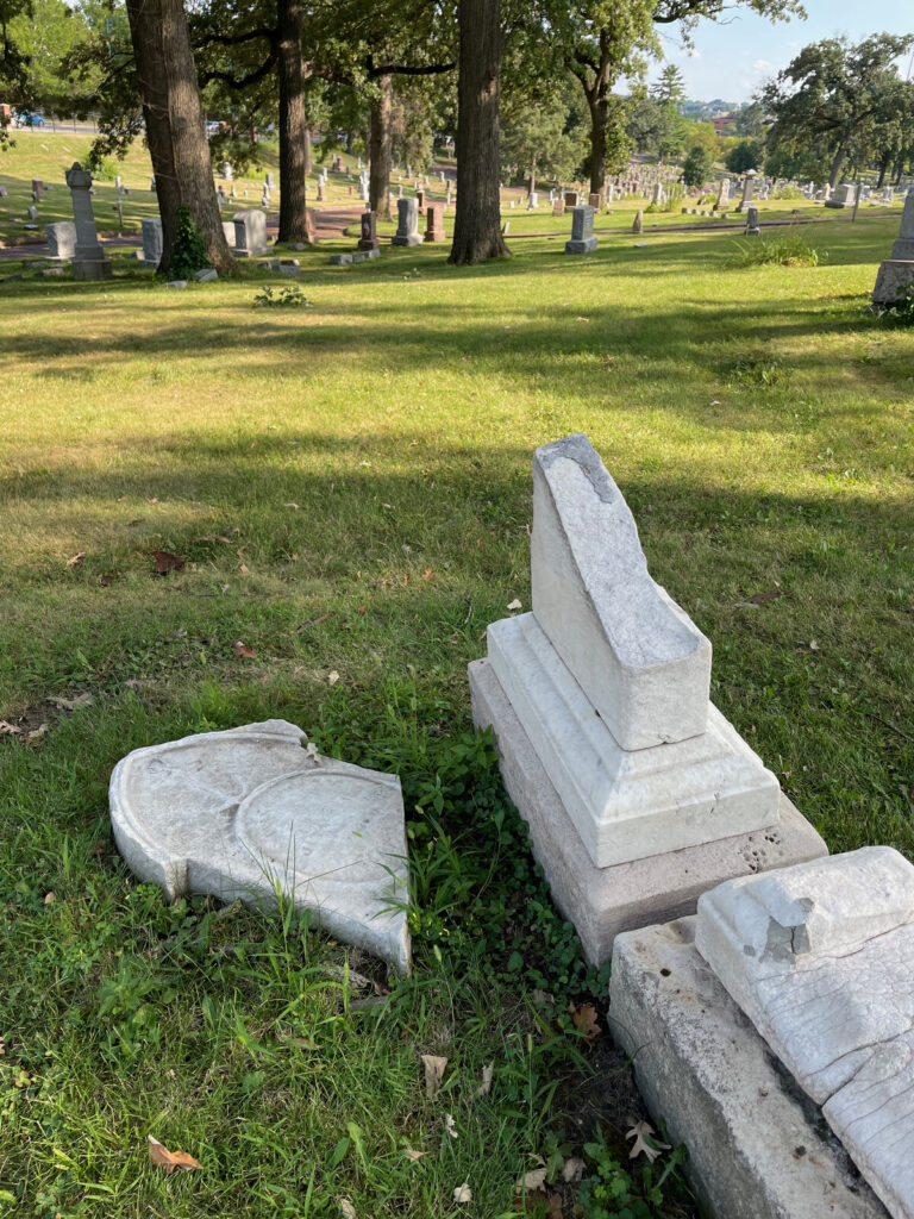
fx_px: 915
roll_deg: -3.2
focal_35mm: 26
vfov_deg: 67.3
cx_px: 457
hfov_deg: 53.1
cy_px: 610
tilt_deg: -27.8
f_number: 1.6
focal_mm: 4.2
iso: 32
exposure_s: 1/491
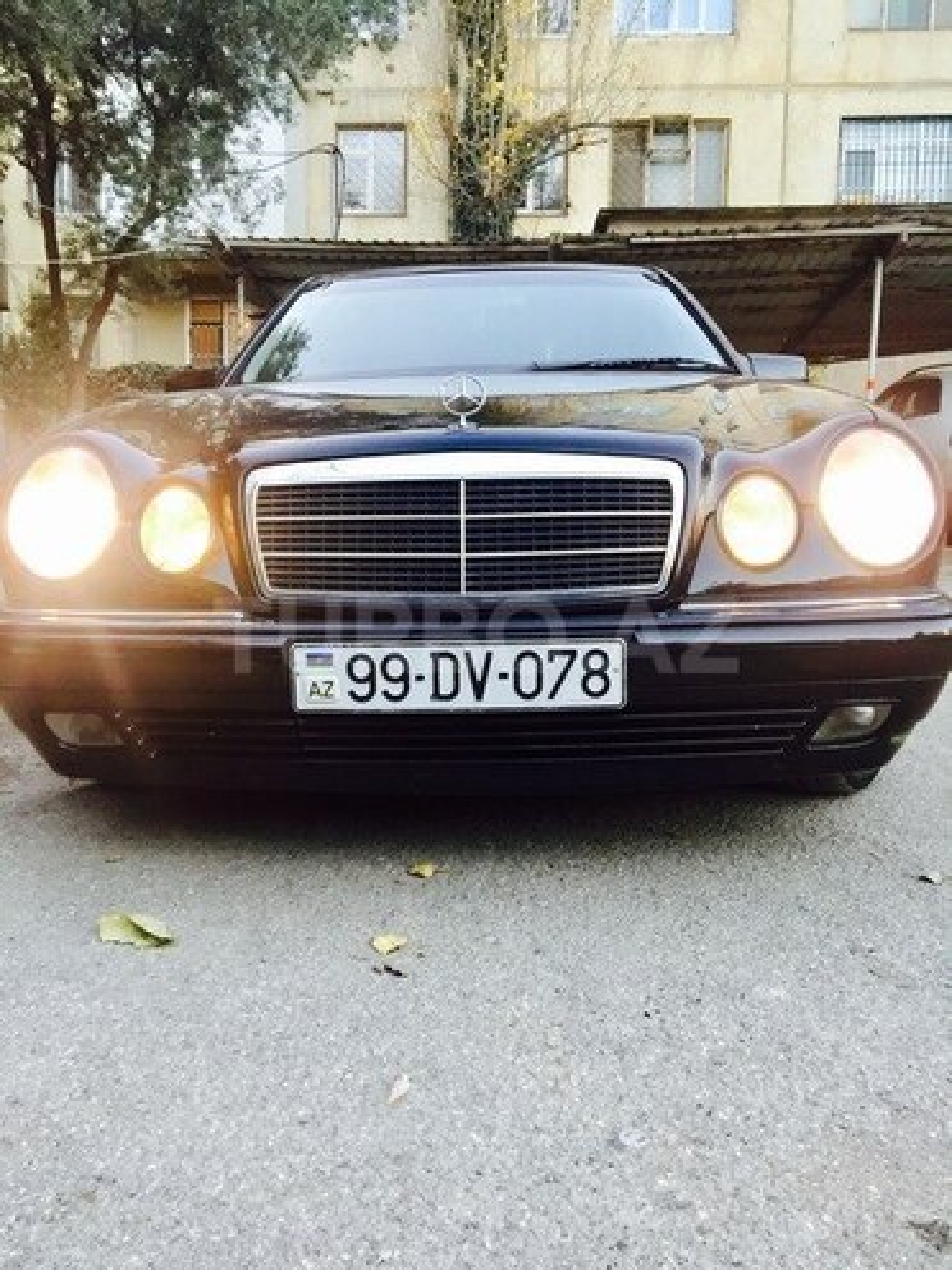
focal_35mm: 29
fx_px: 1063
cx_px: 476
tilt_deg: -6.3
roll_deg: -1.3
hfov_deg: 48.2
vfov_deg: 61.7
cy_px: 635
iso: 40
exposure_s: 1/33
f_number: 2.2
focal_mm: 4.15
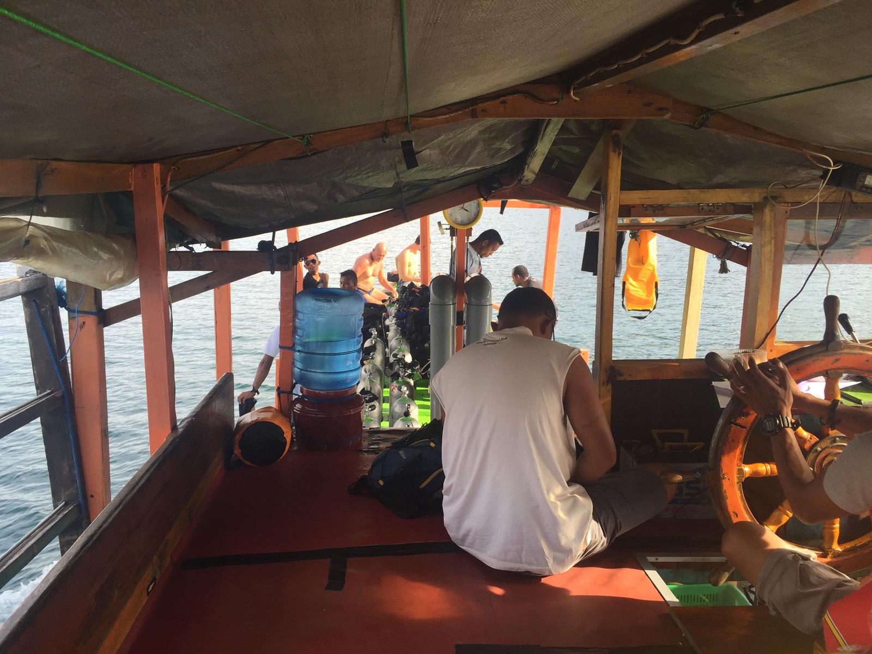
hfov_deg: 61.7
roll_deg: -1.5
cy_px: 327
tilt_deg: -10.7
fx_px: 731
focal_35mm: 29
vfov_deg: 48.2
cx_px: 436
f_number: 2.2
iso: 32
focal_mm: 4.15
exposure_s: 1/370
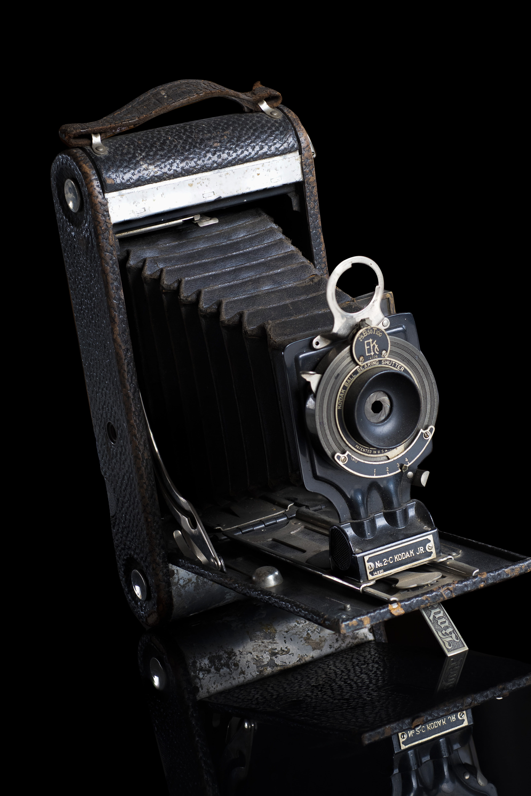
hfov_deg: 15.2
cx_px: 266
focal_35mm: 90
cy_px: 398
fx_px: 1991
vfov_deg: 22.6
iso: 400
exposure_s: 1/30
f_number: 5
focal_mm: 60
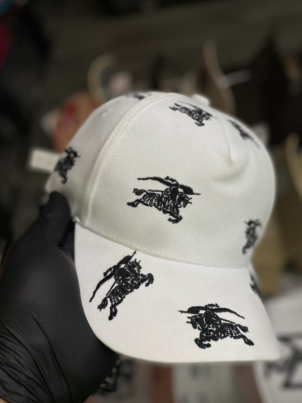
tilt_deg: -59.7
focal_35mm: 34
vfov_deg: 54.0
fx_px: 396
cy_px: 199
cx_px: 176
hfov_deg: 41.7
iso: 80
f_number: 1.8
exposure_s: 1/120
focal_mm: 4.25
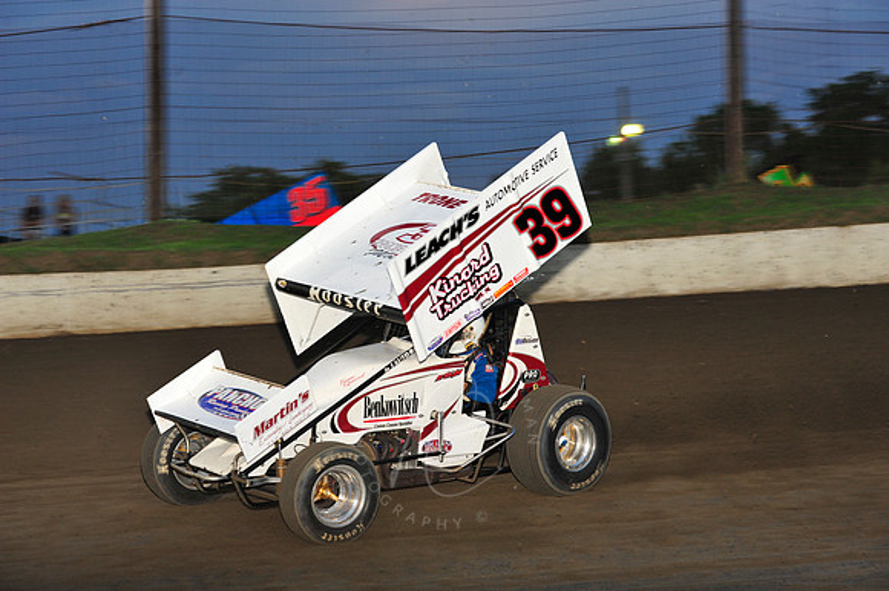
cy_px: 296
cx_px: 444
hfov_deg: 20.4
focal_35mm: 100
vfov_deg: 13.7
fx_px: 2468
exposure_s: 1/320
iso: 640
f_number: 6.3
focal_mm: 100
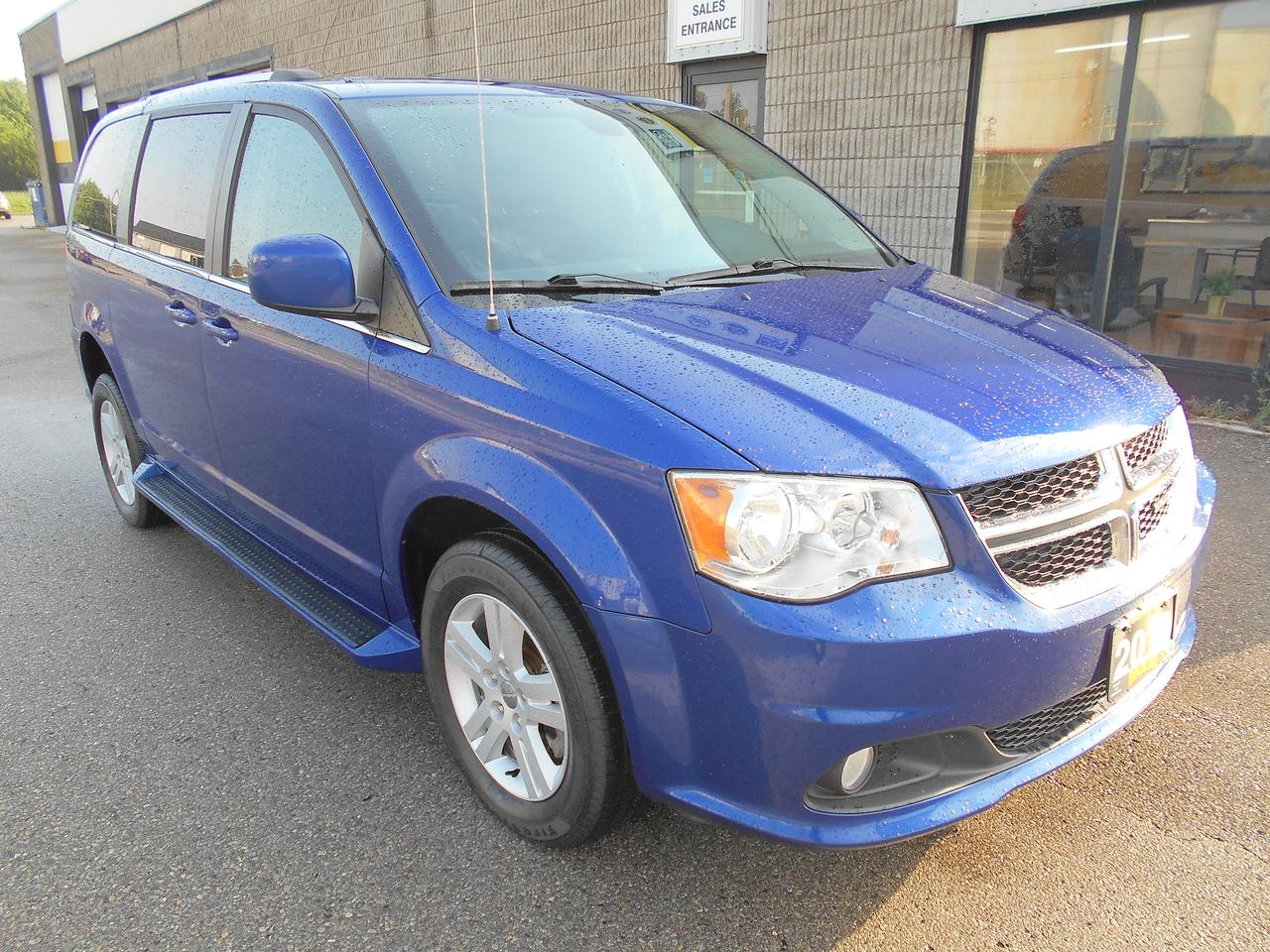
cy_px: 476
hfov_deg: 67.3
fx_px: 954
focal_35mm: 26
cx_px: 635
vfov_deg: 53.1
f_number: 3.2
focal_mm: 4.6
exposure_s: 1/160
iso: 80
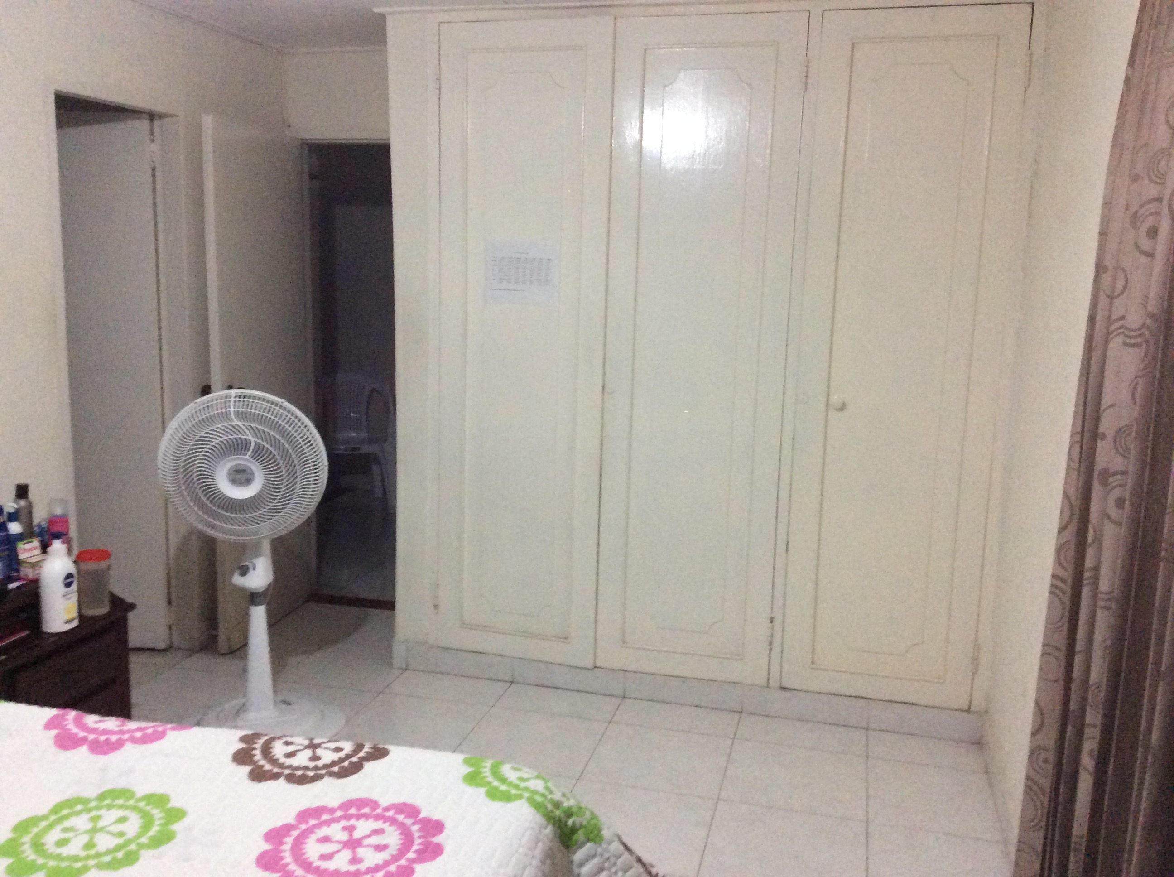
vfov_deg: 44.1
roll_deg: +0.6
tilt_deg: -9.3
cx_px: 587
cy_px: 438
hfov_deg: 56.9
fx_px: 1084
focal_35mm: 32
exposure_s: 1/24
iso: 320
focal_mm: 3.3
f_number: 2.4
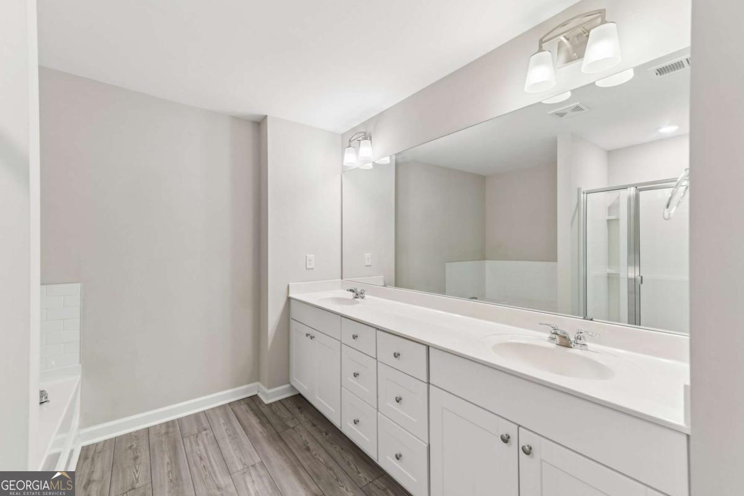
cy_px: 248
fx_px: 289
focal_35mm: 14
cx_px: 372
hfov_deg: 104.3
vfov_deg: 81.2
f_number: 8
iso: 400
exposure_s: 1/40
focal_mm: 14
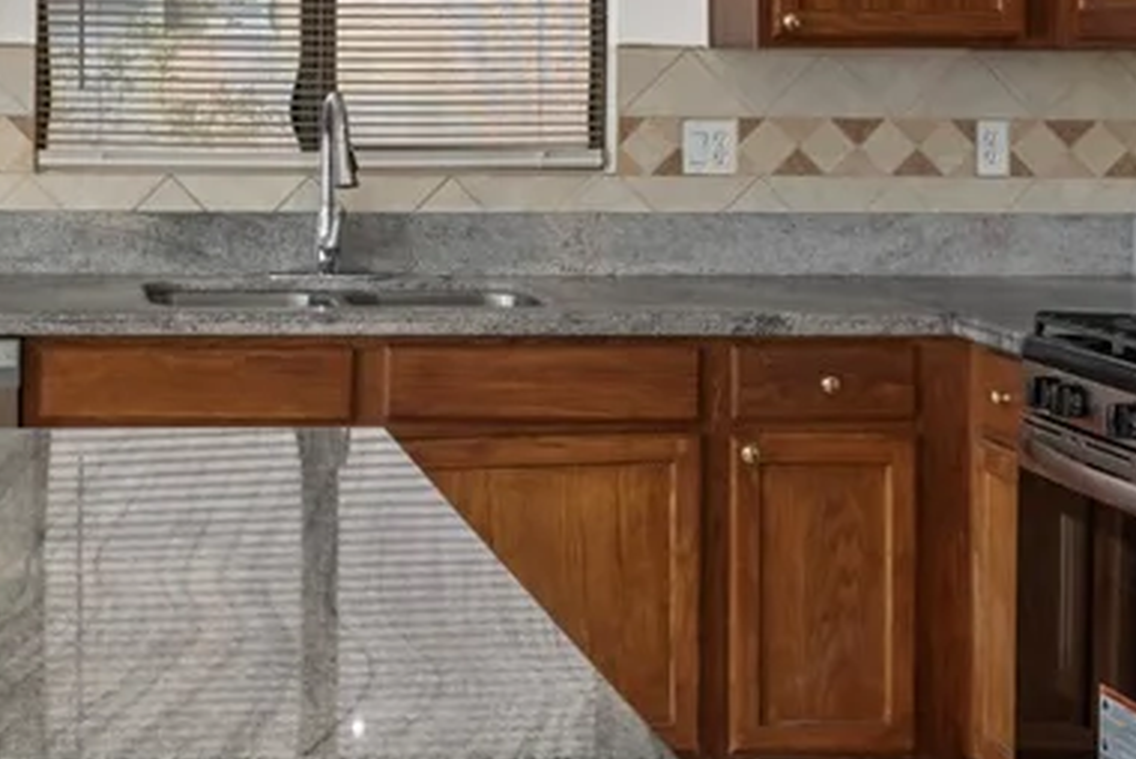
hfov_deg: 27.5
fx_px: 2211
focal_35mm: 70
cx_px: 66
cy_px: 49
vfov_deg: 19.1
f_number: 8
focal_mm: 26
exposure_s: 1/50
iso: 400
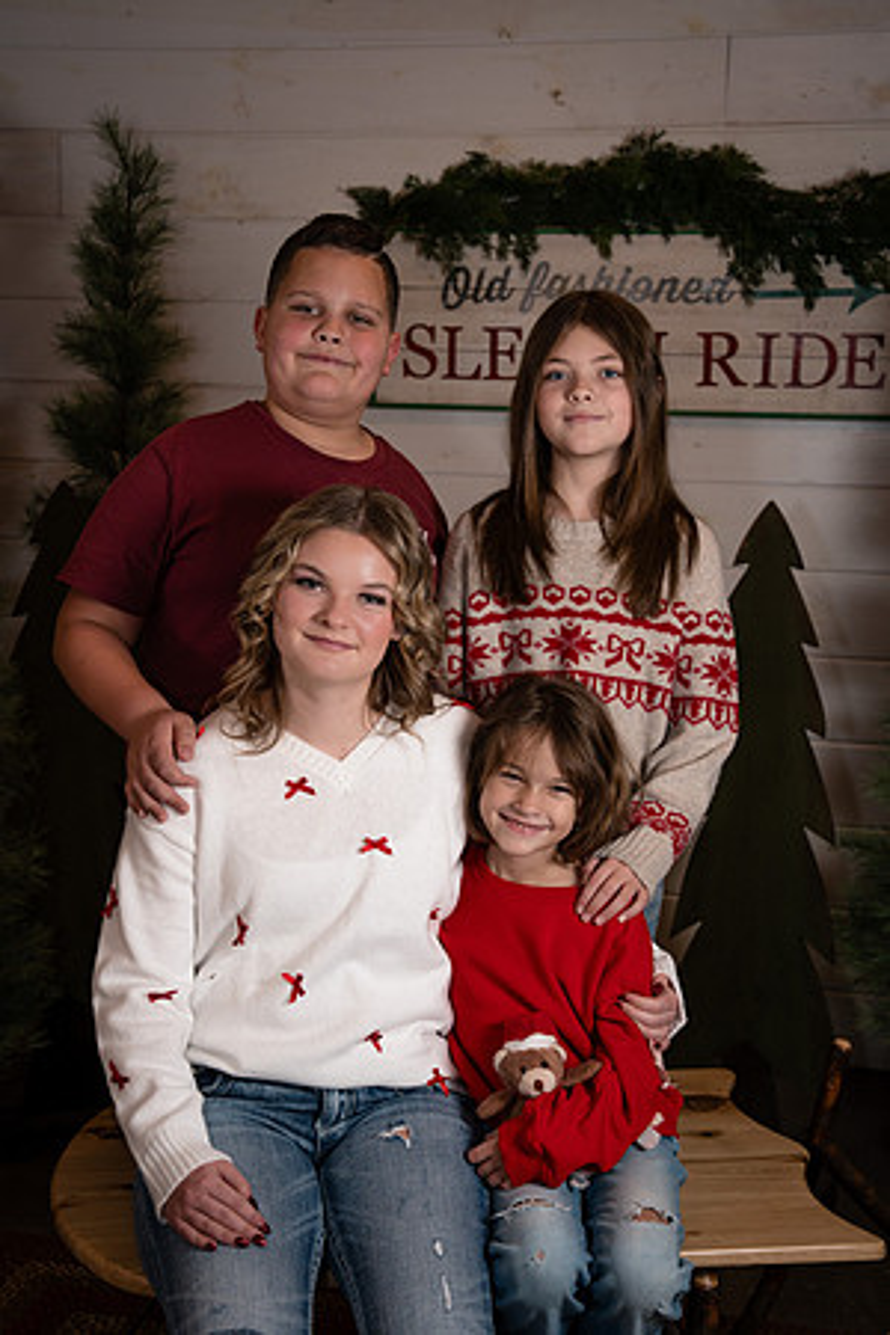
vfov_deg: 36.2
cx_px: 445
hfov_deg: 24.6
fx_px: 2039
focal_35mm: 55
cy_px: 668
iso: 400
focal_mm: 55
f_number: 6.3
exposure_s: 1/250
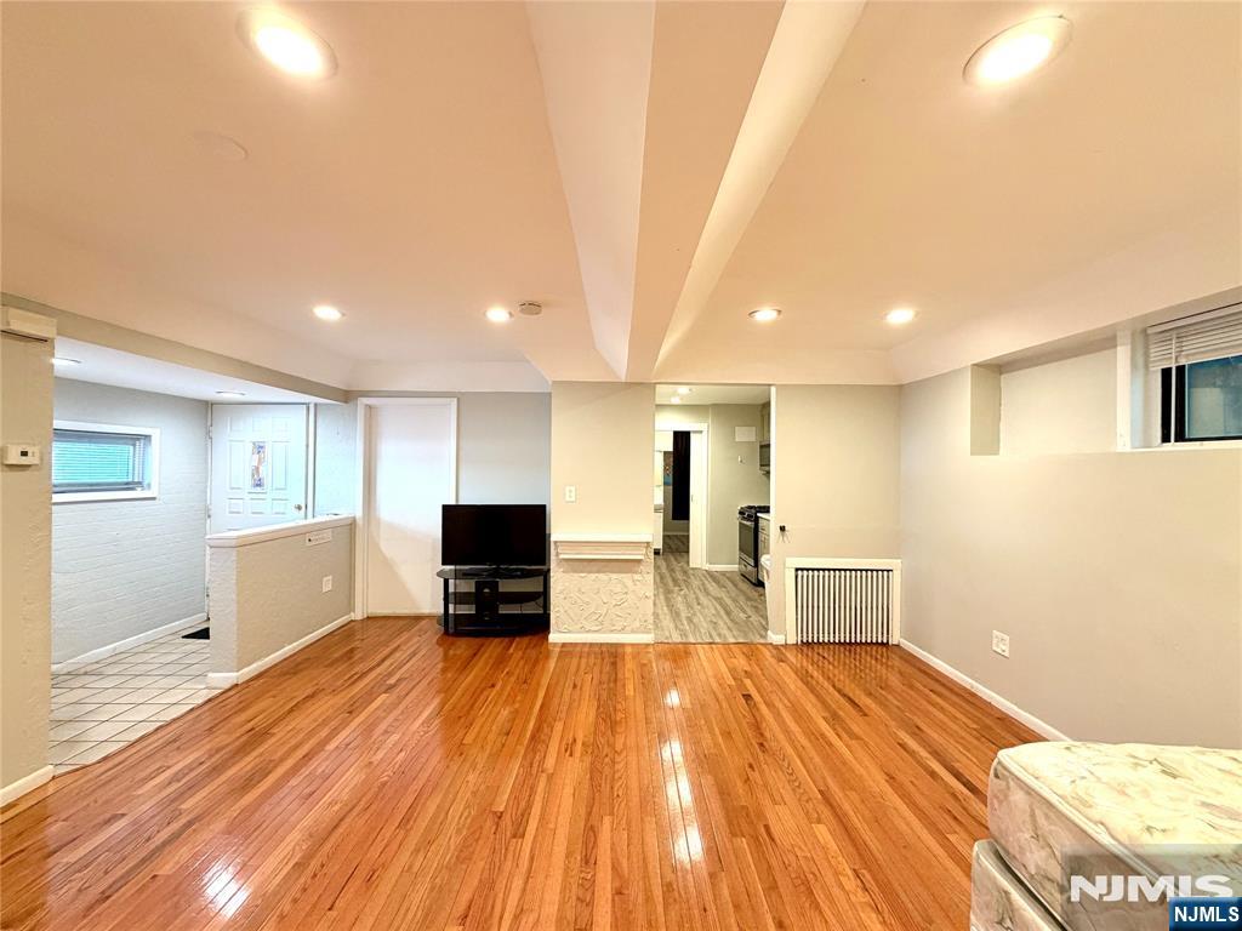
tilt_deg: +0.9
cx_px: 621
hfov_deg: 102.1
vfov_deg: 85.7
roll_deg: +0.1
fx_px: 502
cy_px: 466
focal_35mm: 14
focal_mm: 2.22
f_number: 2.2
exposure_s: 1/60
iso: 200
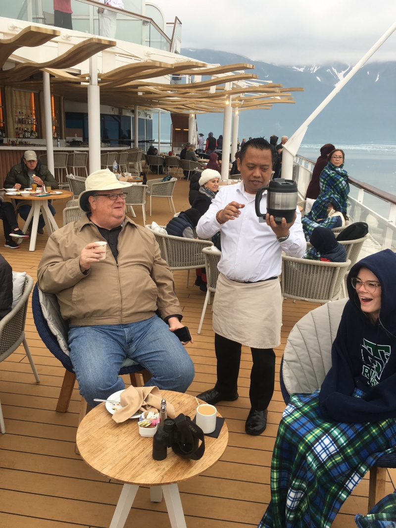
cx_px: 198
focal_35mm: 29
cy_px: 264
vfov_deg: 61.6
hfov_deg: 48.2
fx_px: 442
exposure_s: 1/268
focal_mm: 4.15
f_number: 2.2
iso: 25
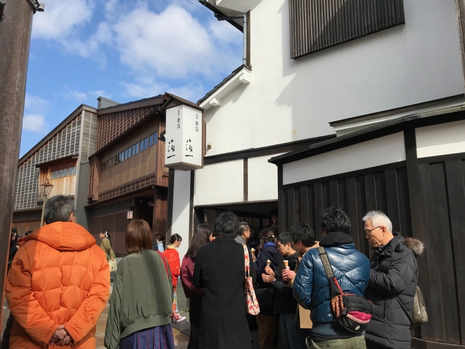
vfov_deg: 49.7
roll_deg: -0.8
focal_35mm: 28
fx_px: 376
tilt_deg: +10.8
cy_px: 174
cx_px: 232
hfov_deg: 63.4
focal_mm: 3.99
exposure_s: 1/2660
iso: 20
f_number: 1.8
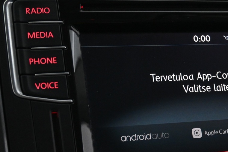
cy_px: 130
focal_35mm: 85
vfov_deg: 16.0
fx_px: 536
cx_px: 200
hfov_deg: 23.5
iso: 2200
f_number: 4.5
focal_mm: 26.5
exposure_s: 1/40
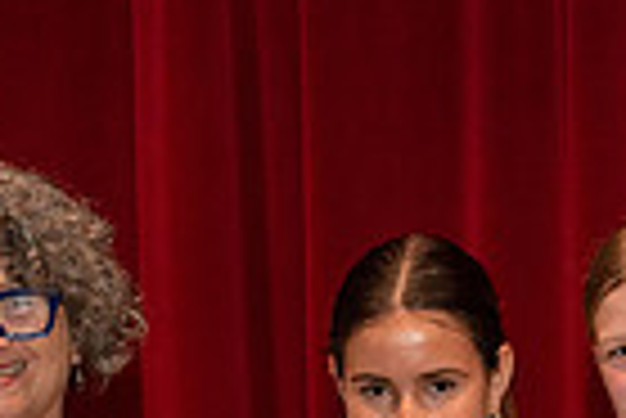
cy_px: 739
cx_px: 590
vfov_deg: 5.3
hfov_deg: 7.9
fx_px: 4491
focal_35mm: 258
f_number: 5
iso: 1000
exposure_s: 1/100
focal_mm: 62
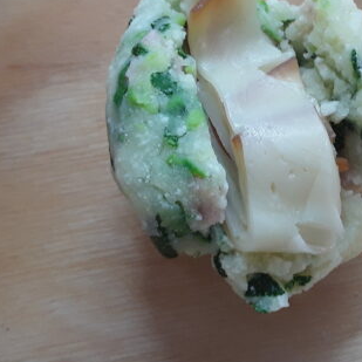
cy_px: 134
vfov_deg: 31.5
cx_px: 253
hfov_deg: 31.3
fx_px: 639
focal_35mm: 54
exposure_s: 1/33
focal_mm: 2.91
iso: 40
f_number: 1.9
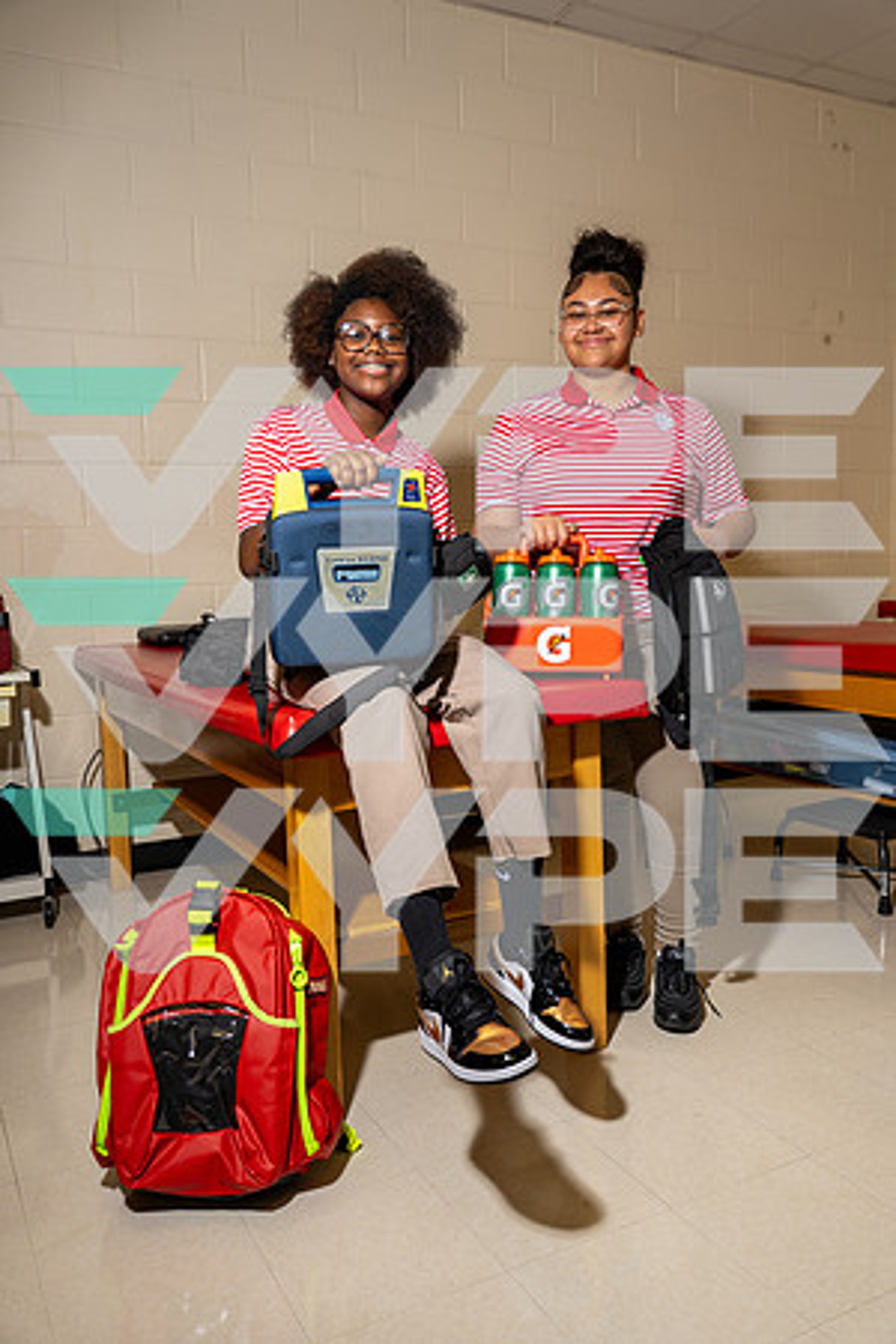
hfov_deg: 45.0
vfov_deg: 63.7
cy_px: 672
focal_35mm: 29
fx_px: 1083
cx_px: 448
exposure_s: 1/250
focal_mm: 29
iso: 200
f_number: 4.5
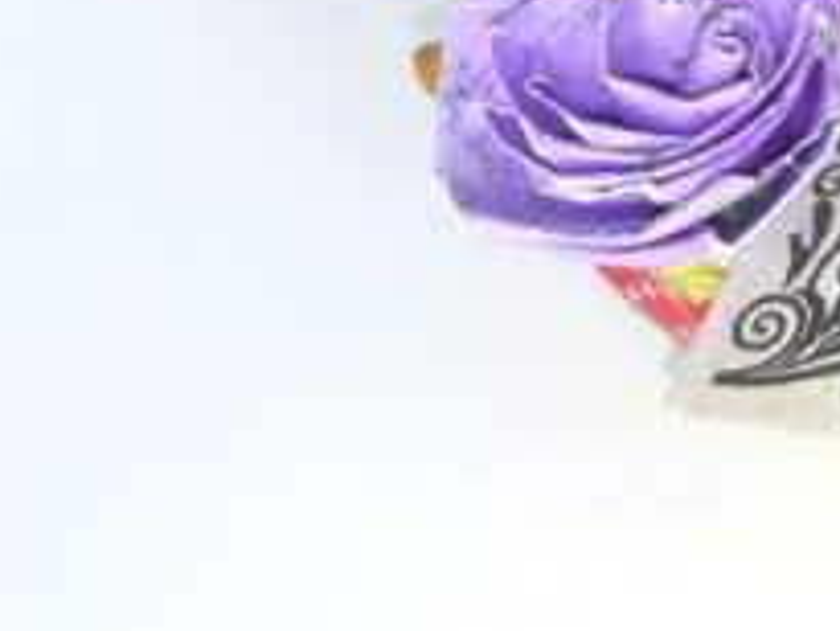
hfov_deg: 22.5
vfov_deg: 18.9
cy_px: 8
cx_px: 1131
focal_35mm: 76
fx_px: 1845
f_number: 2.2
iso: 80
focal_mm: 3.83
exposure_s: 1/60
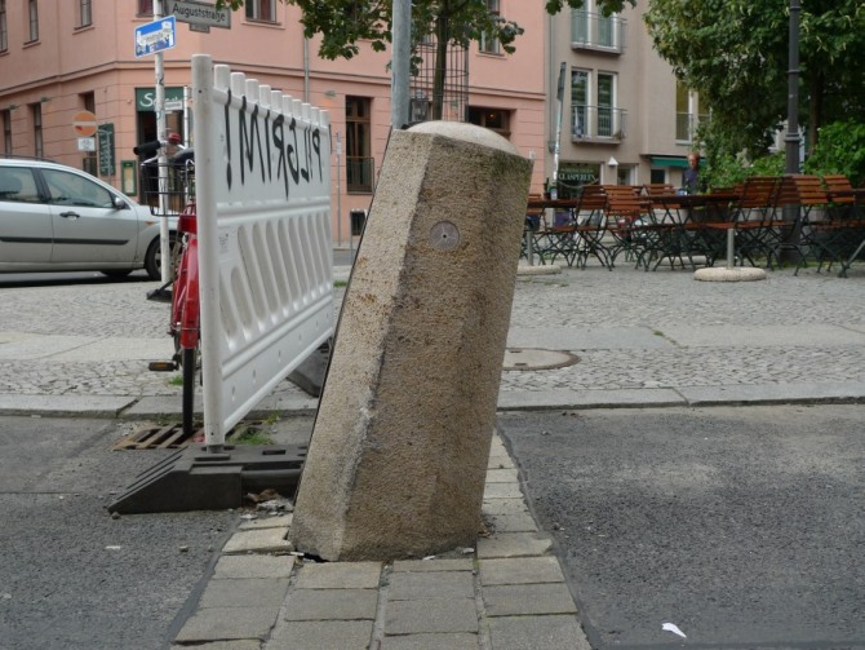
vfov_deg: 32.9
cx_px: 432
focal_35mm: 44
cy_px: 325
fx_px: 1100
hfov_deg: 42.9
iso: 80
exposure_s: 1/400
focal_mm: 9.3
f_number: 2.8
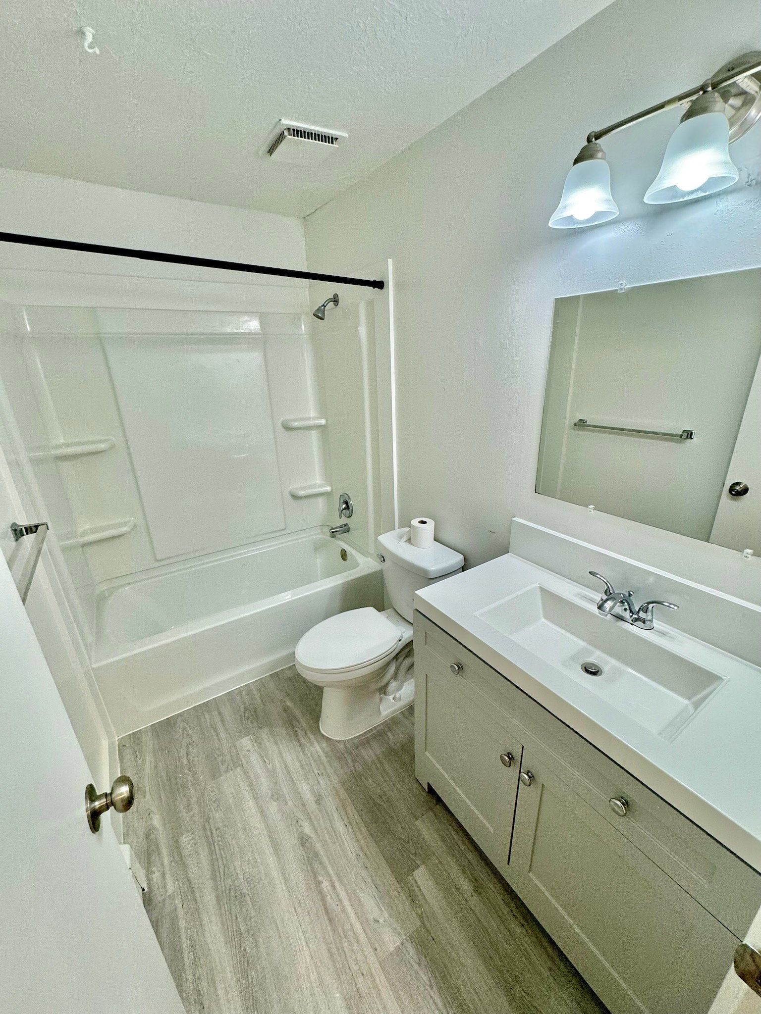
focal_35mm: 14
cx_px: 380
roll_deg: +2.1
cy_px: 507
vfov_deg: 102.1
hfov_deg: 85.7
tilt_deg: -20.1
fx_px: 410
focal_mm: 2.22
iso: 160
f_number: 2.2
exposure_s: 1/120
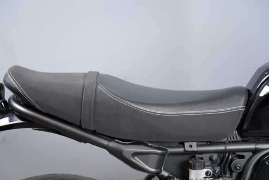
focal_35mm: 77
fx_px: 575
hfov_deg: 26.3
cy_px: 94
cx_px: 128
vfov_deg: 17.7
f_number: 4
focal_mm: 73
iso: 1600
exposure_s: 1/100
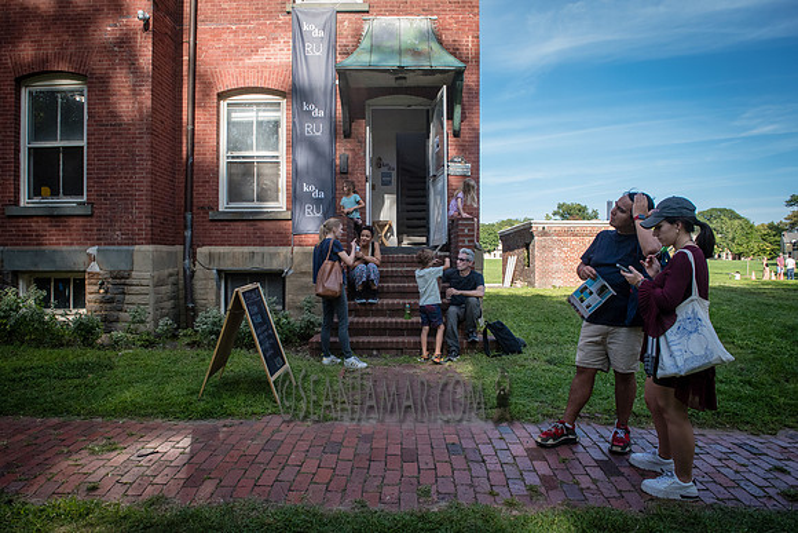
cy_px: 266
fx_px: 545
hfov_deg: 72.4
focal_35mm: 25
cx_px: 394
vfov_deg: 52.1
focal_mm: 24
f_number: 4.5
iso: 1250
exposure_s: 1/2500
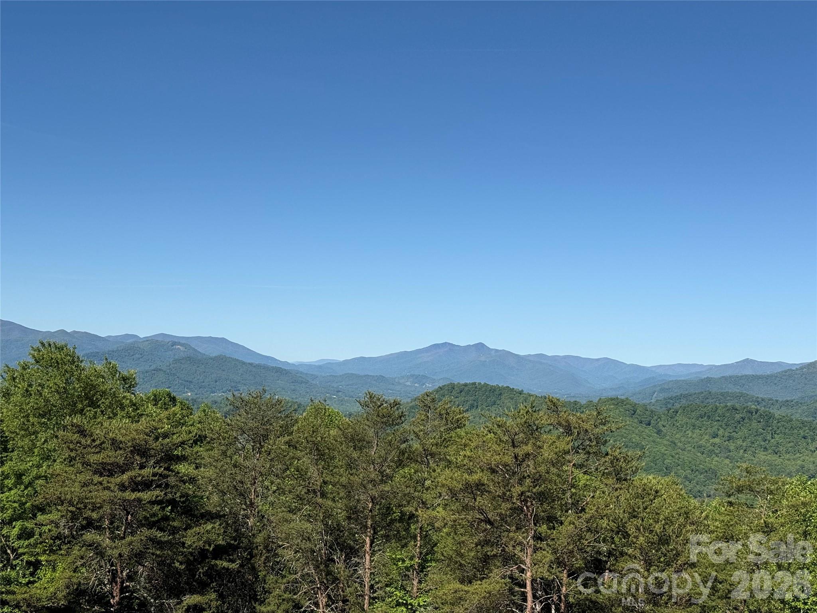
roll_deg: -3.0
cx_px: 408
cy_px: 306
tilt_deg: +2.9
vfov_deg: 30.3
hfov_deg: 39.7
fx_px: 1133
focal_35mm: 48
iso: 80
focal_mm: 6.76
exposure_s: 1/7874
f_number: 1.78
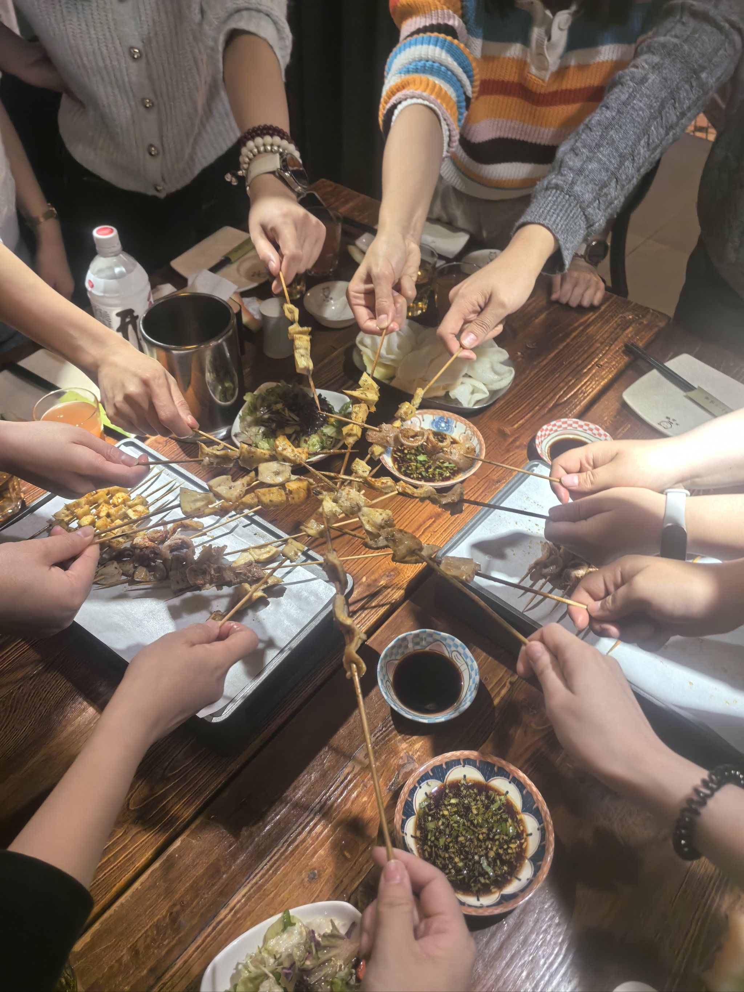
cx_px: 372
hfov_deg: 51.4
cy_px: 496
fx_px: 774
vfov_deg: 65.3
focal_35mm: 27
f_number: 2
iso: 80
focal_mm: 5.75
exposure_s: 1/100
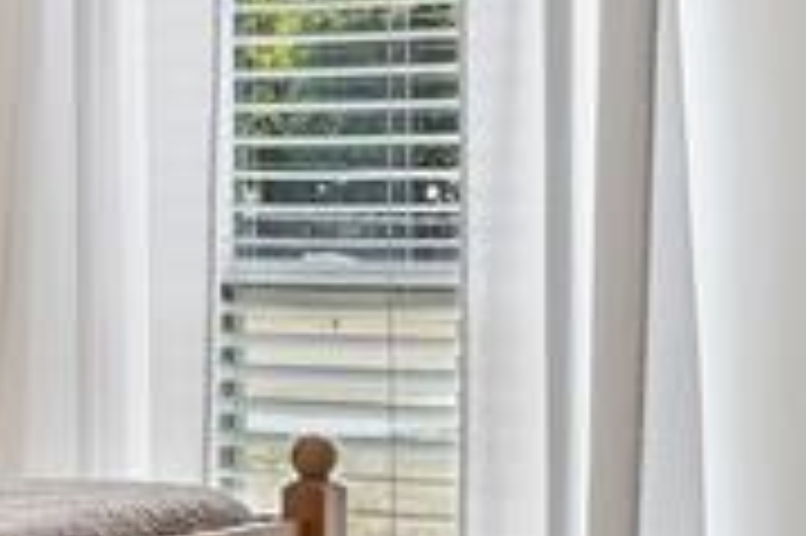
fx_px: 2684
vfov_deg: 11.4
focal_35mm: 120
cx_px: -86
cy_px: 198
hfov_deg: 16.5
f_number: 9
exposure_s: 1/6
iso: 100
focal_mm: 14
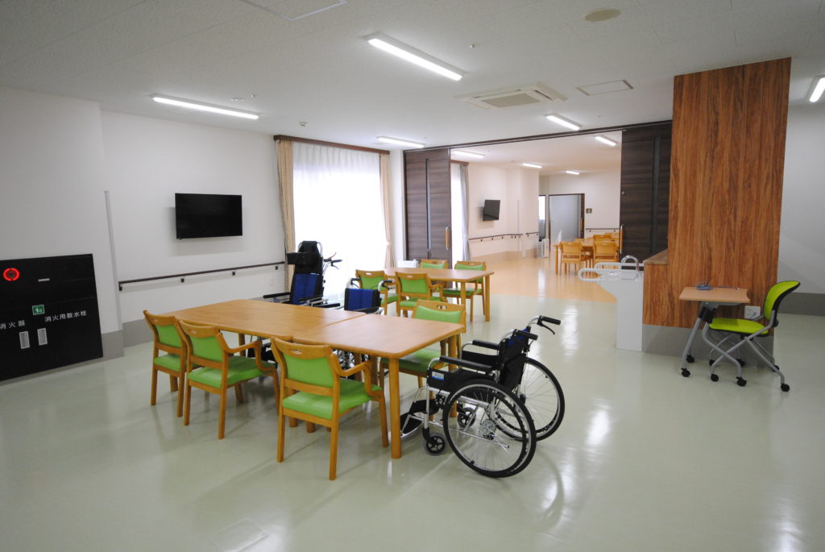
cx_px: 412
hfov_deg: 81.1
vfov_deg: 59.6
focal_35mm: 21
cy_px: 276
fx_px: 482
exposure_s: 1/100
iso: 800
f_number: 4.8
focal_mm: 14
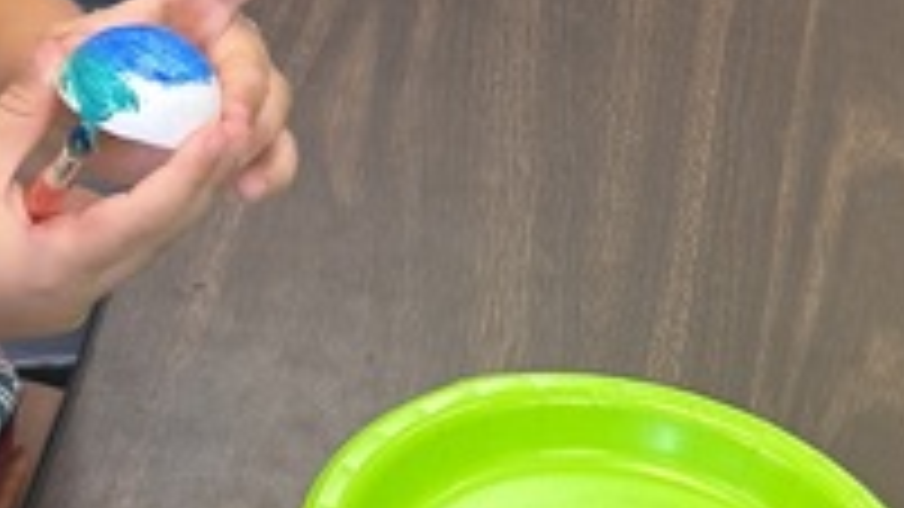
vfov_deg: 9.1
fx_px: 3188
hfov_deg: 15.6
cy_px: 198
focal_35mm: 133
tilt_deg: -33.3
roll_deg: -20.1
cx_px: 1070
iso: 125
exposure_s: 1/60
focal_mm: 6.76
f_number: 1.78
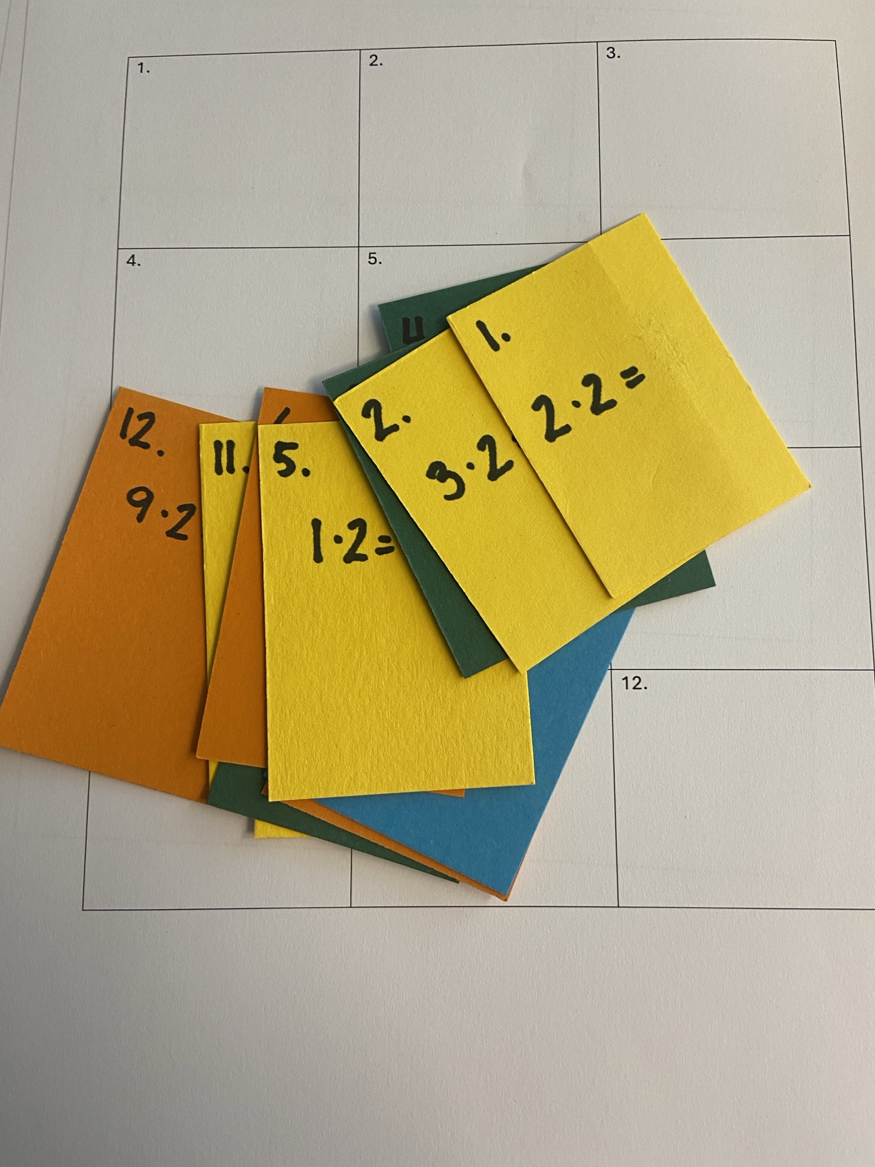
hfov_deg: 51.3
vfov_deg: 65.3
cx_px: 447
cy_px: 567
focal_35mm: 27
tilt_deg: -80.3
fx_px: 910
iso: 80
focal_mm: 4.25
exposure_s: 1/50
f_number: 1.8
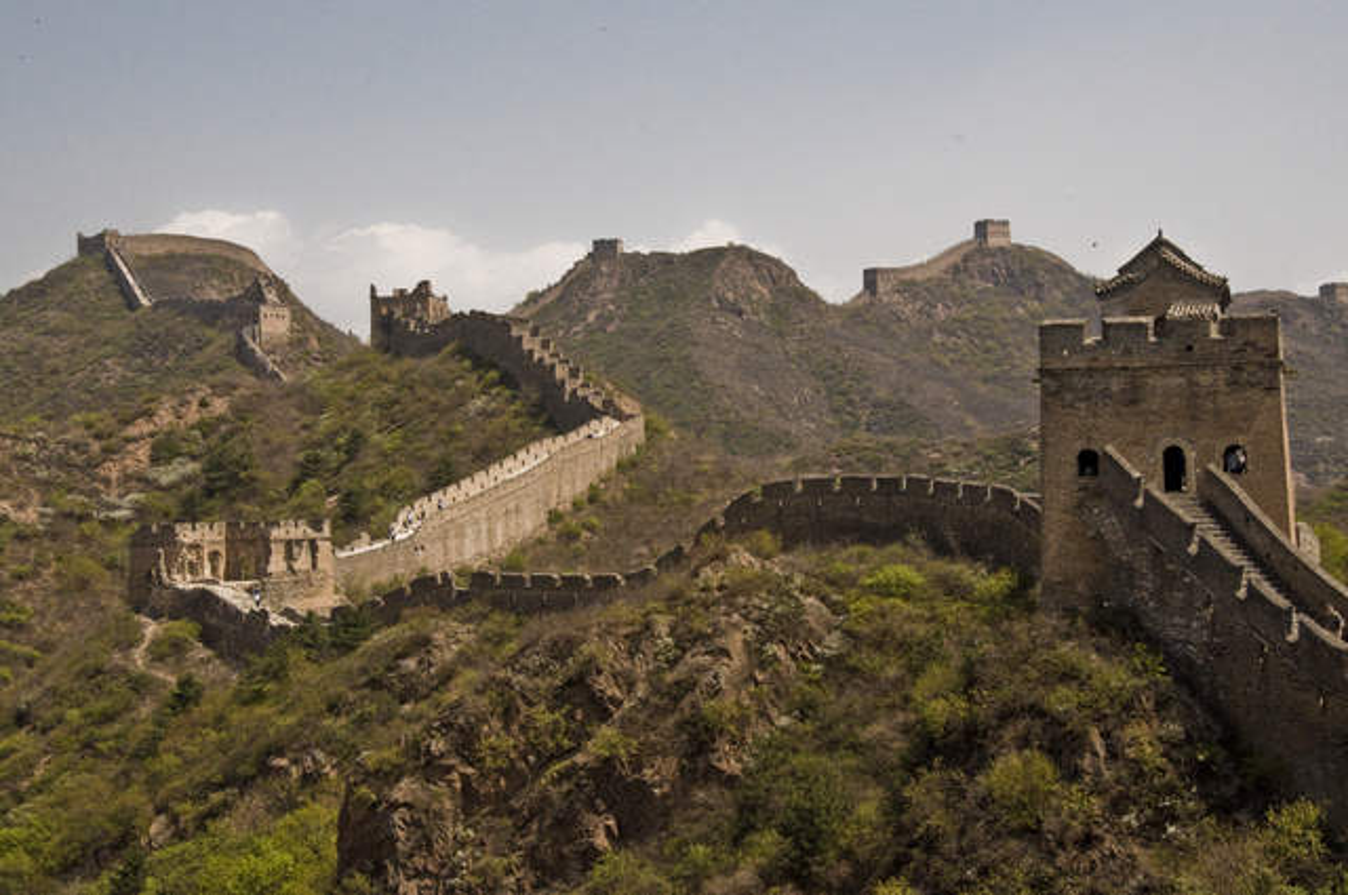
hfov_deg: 29.3
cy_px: 448
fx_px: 2580
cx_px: 674
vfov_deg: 19.7
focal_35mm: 69
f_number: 20
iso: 5000
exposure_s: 1/1600
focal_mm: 46
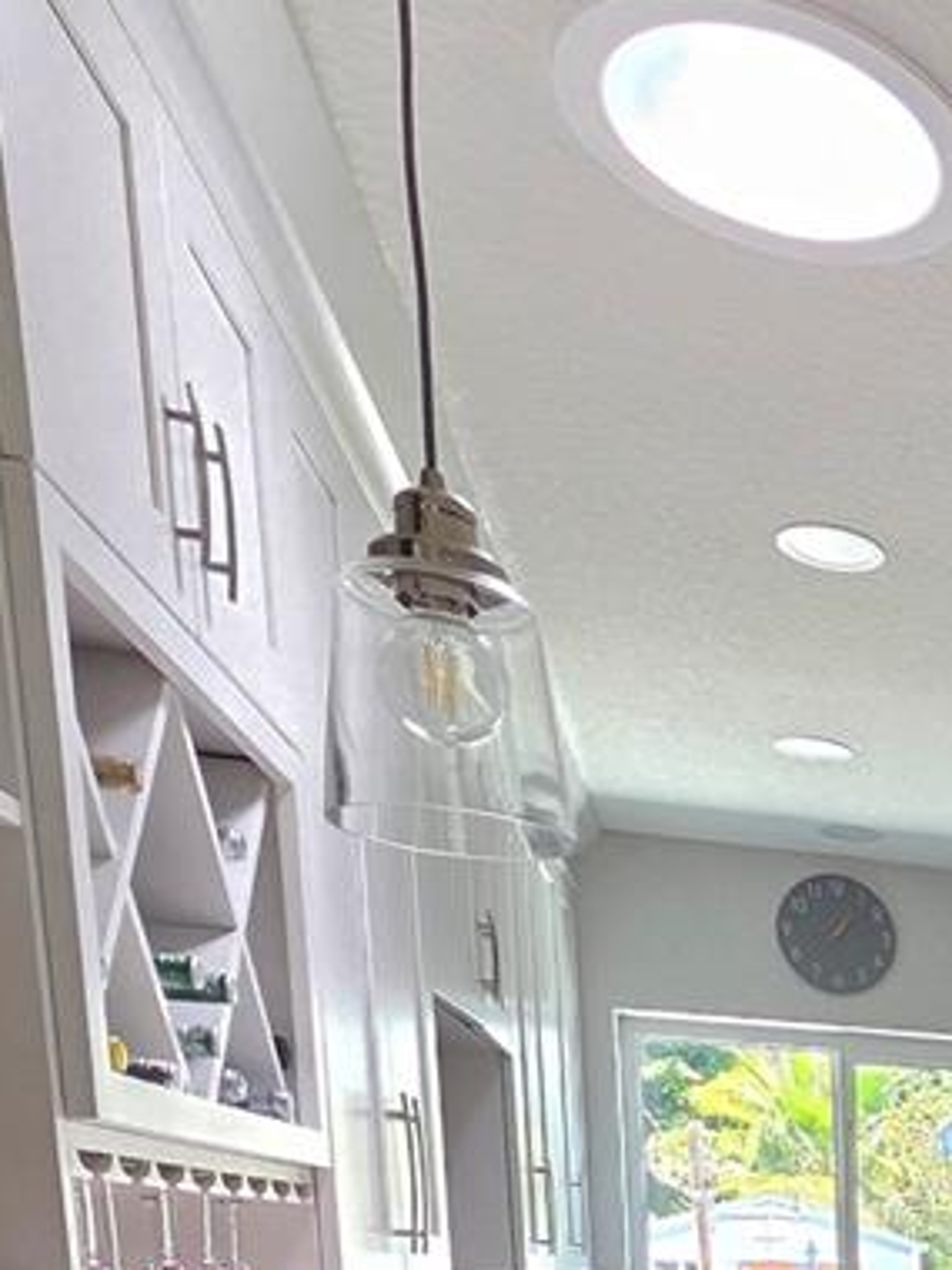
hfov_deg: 25.7
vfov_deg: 35.3
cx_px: 1443
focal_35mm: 41
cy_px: 1551
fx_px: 1503
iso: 160
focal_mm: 2.2
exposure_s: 1/120
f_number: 2.2
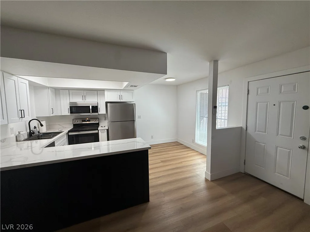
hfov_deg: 102.1
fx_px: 125
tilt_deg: -3.8
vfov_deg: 85.7
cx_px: 155
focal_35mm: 14
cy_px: 116
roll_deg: +0.8
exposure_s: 1/120
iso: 100
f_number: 2.2
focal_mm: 2.22
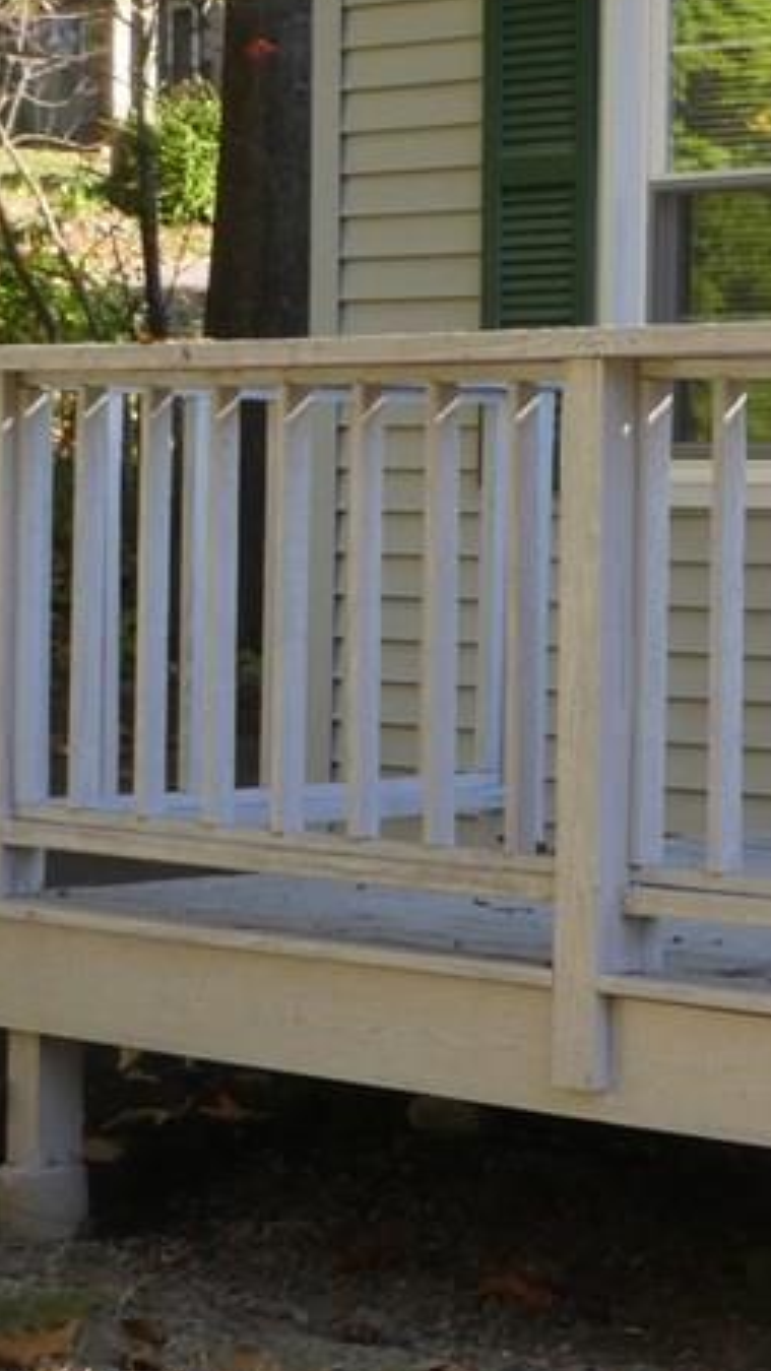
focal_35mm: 109
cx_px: 1015
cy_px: 588
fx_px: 3963
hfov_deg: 10.8
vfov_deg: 19.6
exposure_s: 1/60
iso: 160
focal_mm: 7.8
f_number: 7.1
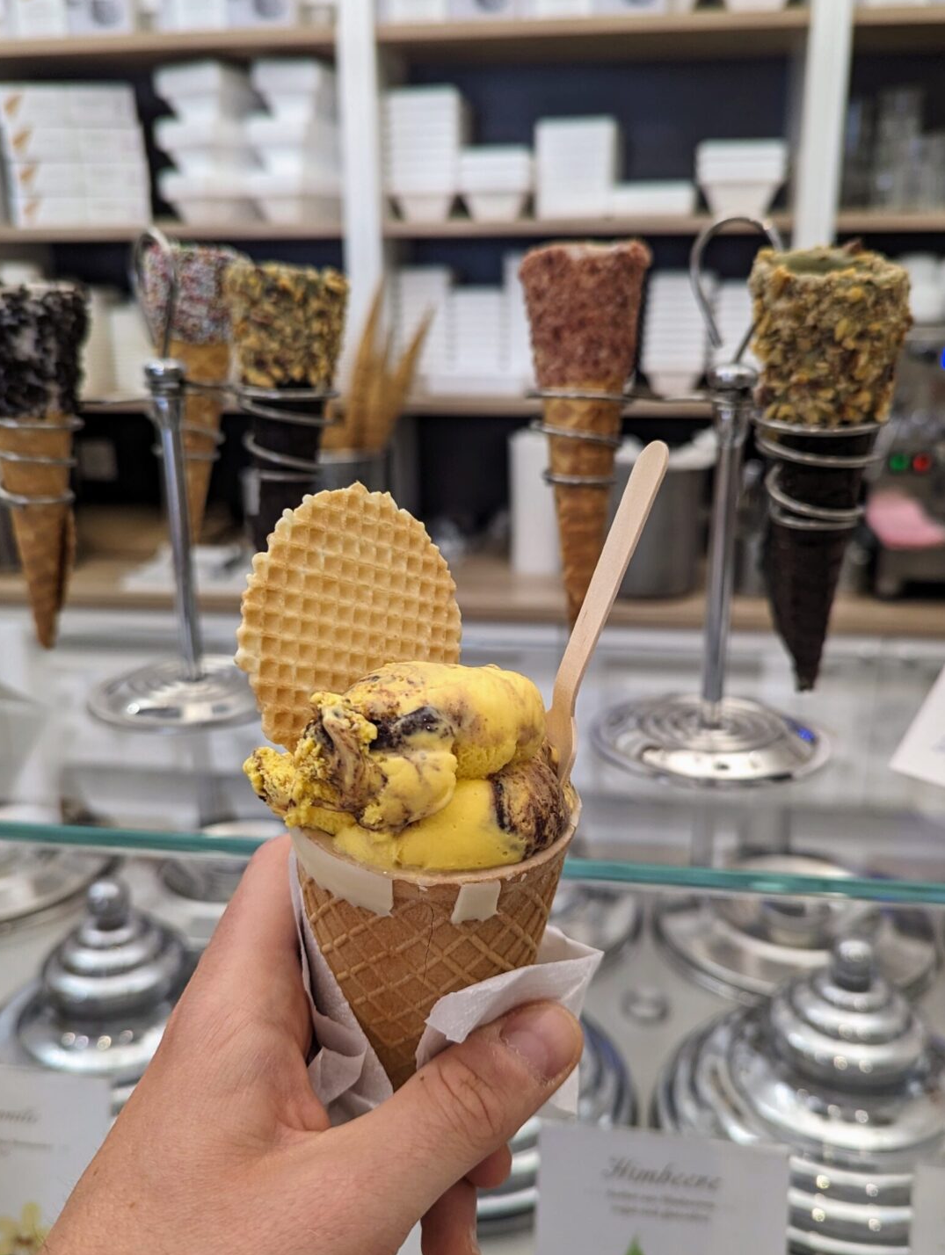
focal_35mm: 30
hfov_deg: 46.9
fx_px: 1089
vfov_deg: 59.9
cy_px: 665
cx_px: 458
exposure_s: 1/50
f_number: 1.85
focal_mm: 6.81
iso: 111
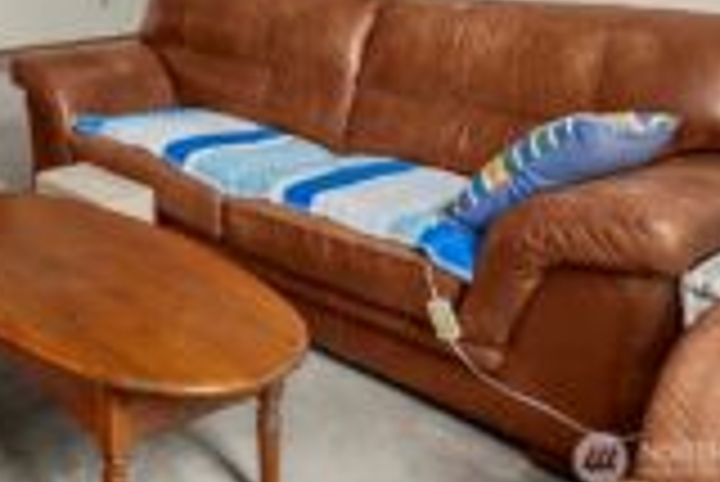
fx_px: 901
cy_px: -101
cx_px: -68
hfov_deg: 36.9
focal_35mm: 45
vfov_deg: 26.5
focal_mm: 18
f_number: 7.1
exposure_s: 1/4
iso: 1000
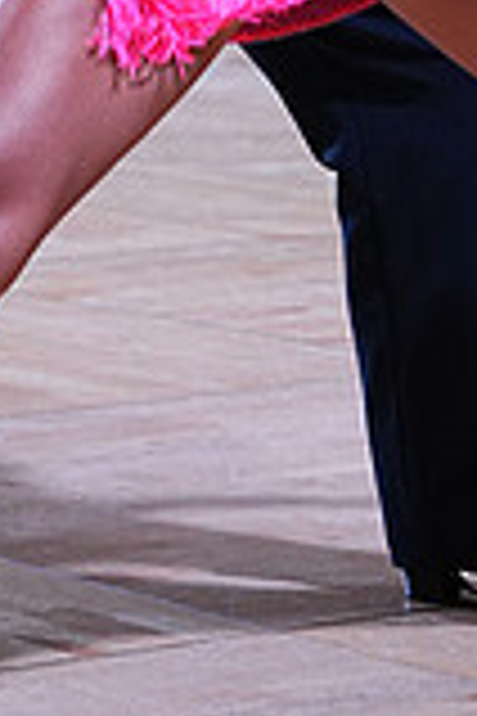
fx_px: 5068
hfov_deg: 5.4
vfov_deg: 7.9
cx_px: 196
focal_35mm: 255
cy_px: -374
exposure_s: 1/400
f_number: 4
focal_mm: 70
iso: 1250
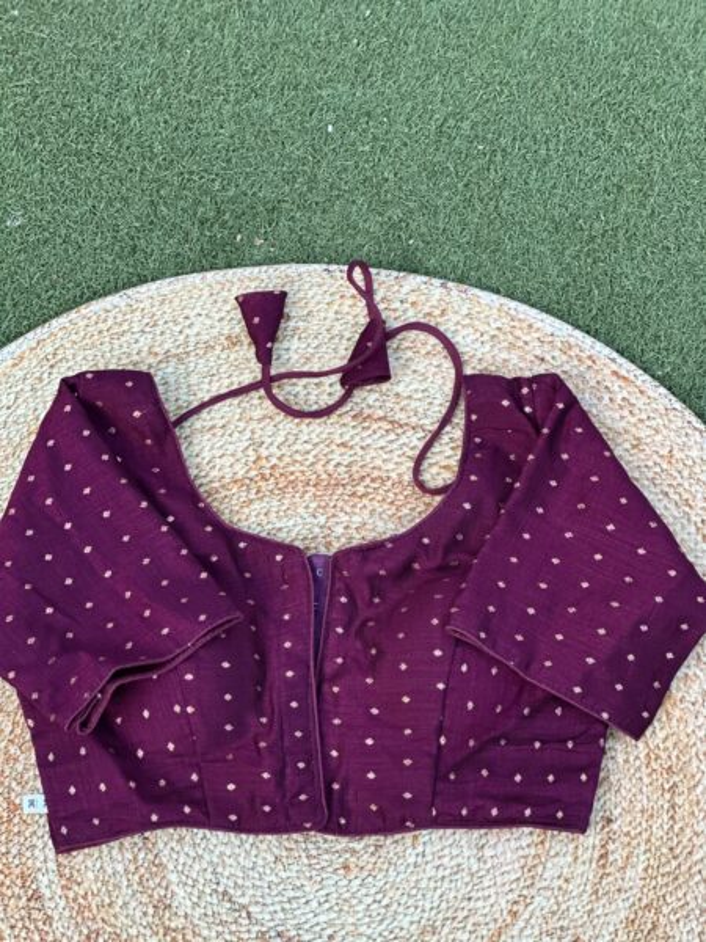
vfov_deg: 25.3
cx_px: 353
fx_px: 2094
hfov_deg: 19.1
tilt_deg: -66.9
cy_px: 471
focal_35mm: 77
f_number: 2.8
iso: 200
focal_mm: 9
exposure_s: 1/121
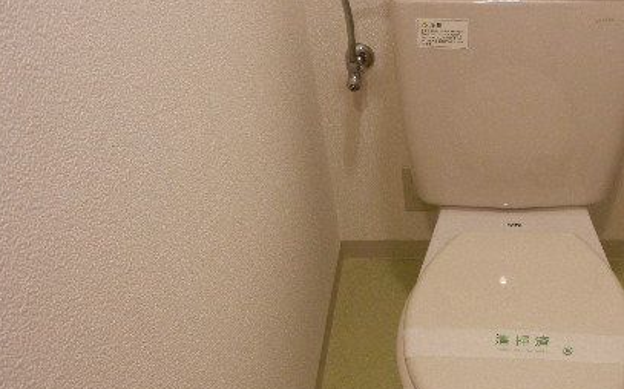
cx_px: 477
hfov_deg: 39.1
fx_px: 850
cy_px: 214
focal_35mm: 50
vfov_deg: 25.8
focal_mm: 5.4
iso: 386
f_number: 3.5
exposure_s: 1/30
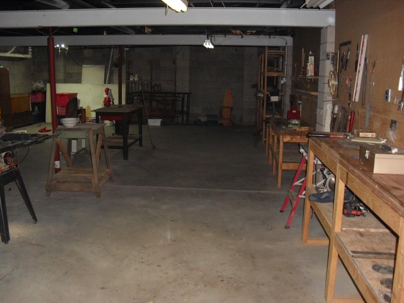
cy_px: 155
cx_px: 199
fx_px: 432
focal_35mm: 37
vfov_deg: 38.7
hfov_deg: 50.1
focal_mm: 6.3
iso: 400
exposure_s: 1/60
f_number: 3.1
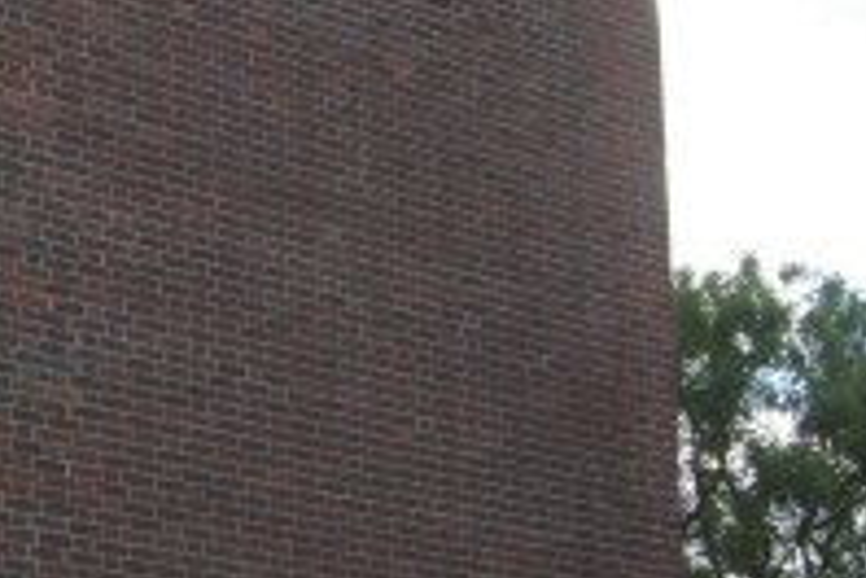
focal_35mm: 107
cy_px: 287
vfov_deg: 12.8
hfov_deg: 18.9
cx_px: 151
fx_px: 2574
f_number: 4.3
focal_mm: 7.5
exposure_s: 1/279
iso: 50
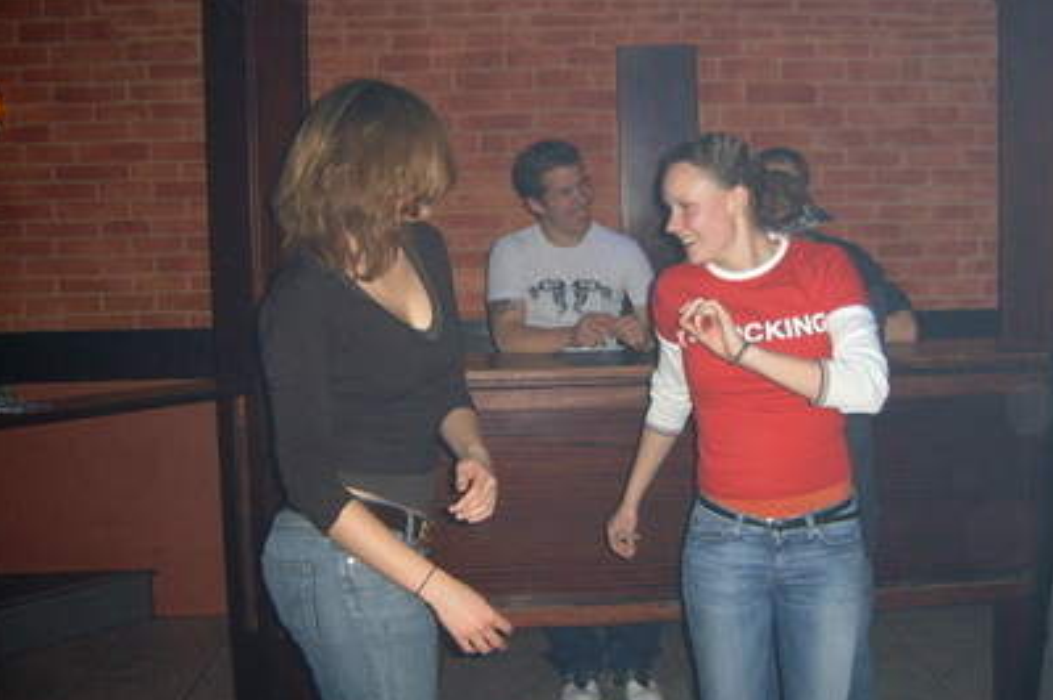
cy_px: 313
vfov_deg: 31.1
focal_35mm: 43
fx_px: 1257
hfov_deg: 45.3
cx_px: 605
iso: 100
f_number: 2.8
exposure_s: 1/30
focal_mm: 5.8
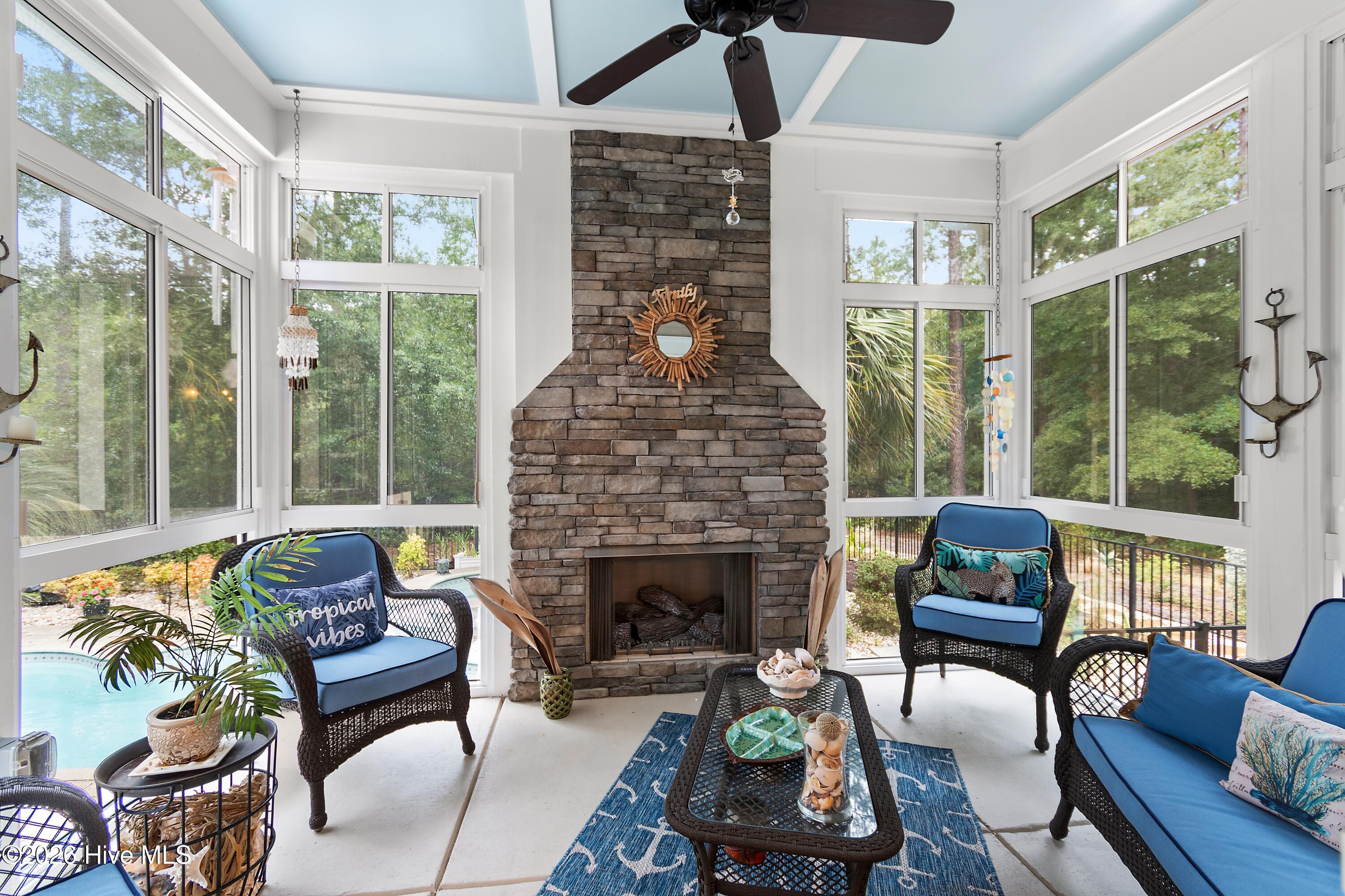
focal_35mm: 15
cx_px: 672
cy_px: 448
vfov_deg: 77.3
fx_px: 560
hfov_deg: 100.4
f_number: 4.5
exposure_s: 1/1.25
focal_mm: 10
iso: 100
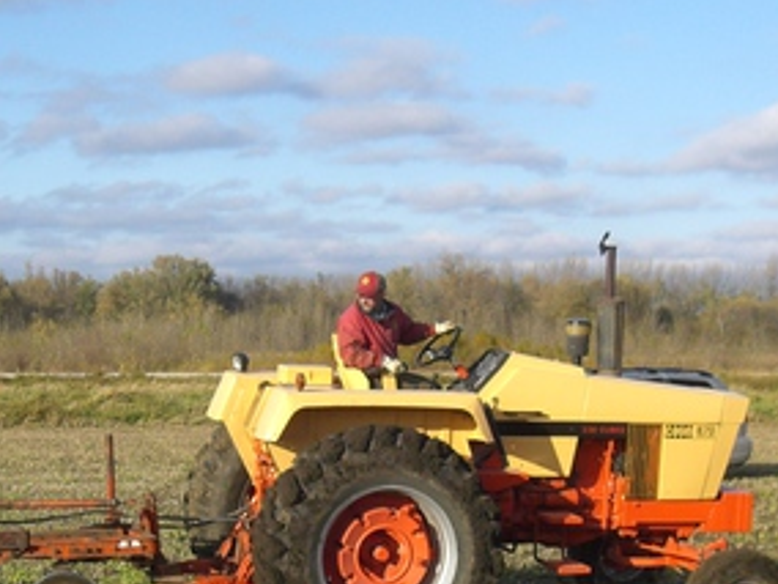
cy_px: 477
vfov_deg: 15.9
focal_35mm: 92
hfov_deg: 21.3
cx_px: 282
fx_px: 2068
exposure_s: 1/500
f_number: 4.4
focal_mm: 6.3
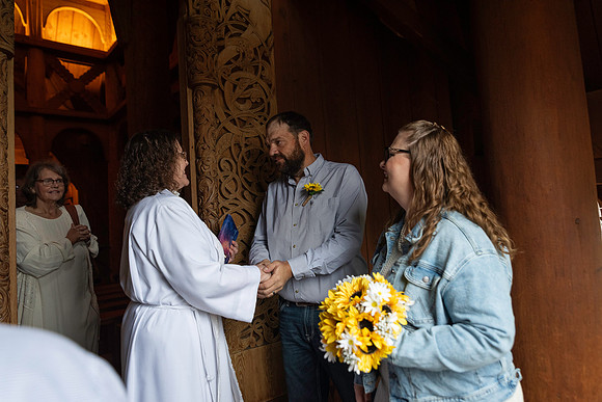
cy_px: 201
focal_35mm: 26
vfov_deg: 49.6
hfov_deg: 69.4
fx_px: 435
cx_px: 301
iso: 800
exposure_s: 1/125
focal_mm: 26
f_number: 4
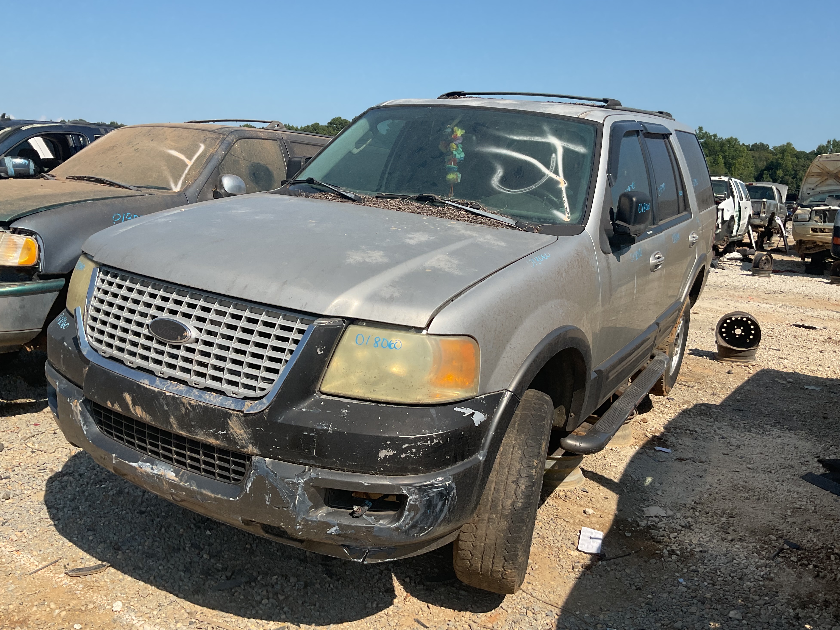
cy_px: 316
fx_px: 728
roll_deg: -1.0
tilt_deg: -11.8
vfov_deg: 46.8
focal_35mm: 30
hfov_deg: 60.0
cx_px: 413
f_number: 1.8
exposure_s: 1/2227
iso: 16
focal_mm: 3
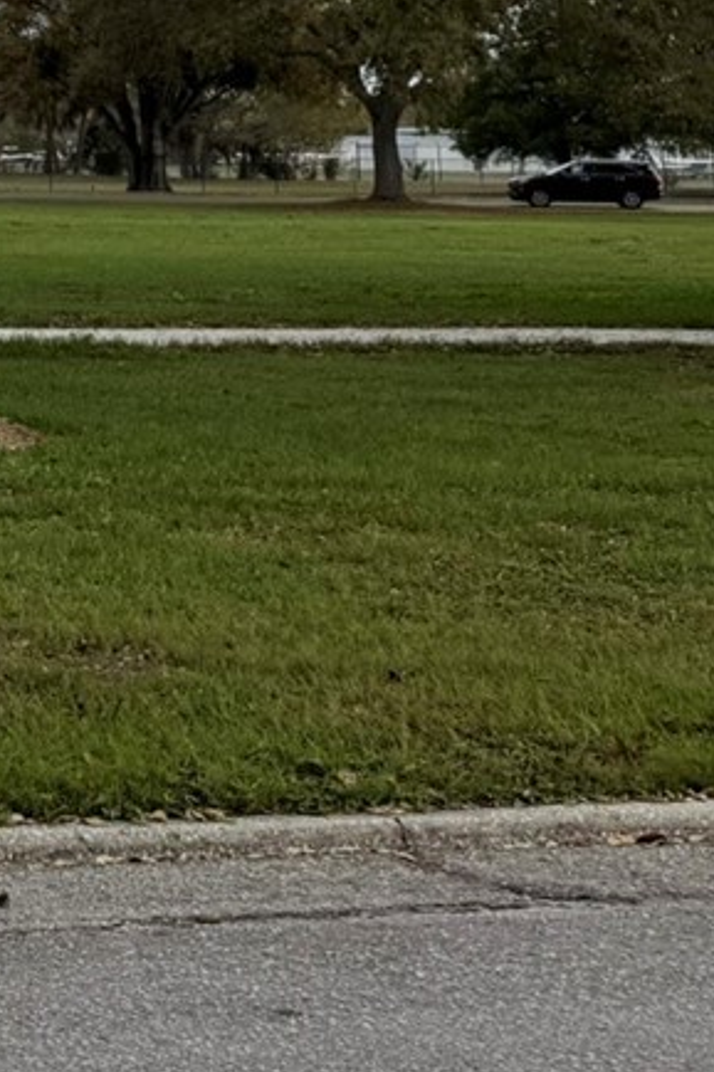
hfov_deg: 11.6
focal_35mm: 92
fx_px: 2739
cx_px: -1099
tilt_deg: +7.0
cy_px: -200
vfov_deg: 20.7
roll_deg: -1.1
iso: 80
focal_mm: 6.76
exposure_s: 1/3145
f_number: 1.78
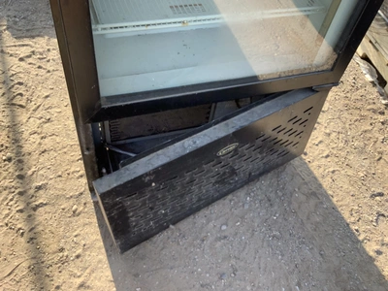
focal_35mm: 31
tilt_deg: -53.2
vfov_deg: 45.4
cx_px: 194
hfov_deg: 58.4
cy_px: 146
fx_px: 347
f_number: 2.4
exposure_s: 1/132
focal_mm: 3.3
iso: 25
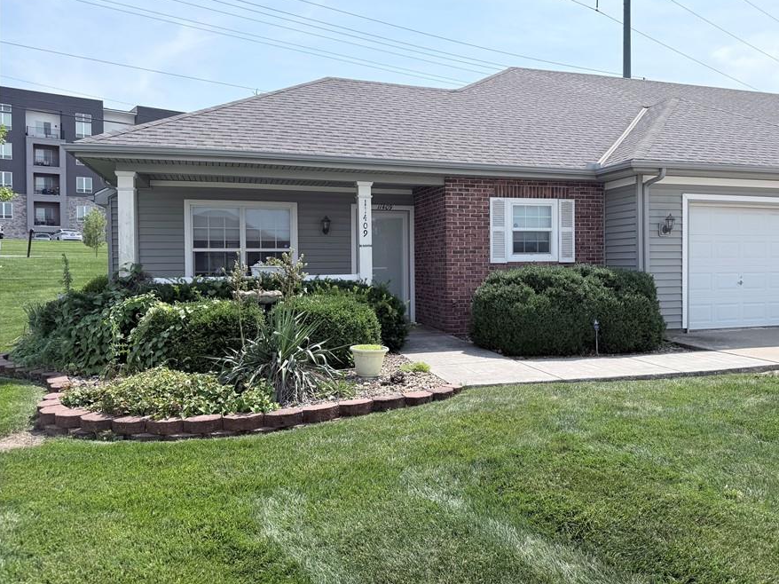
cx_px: 452
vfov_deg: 49.7
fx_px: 630
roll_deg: -0.1
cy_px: 272
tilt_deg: -0.2
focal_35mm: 28
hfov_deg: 63.1
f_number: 1.78
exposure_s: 1/4975
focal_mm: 6.76
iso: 80
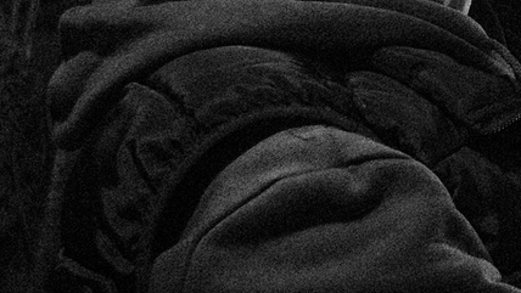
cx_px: 762
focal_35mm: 169
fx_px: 2335
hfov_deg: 12.2
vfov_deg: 7.1
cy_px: -150
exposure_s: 1/200
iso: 4000
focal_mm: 18
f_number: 2
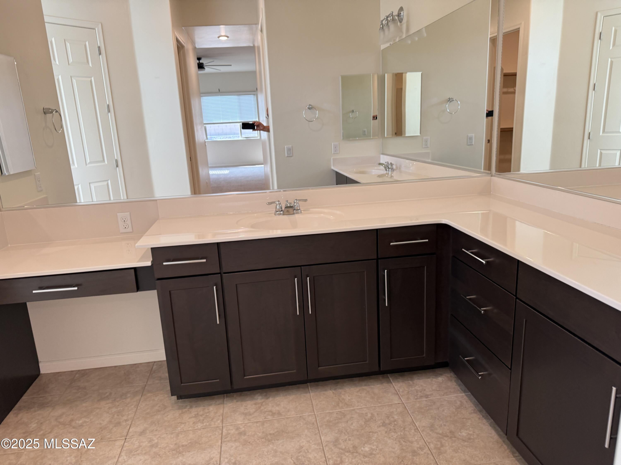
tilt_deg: -13.8
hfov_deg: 71.6
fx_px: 431
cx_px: 310
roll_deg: +3.2
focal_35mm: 24
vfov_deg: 56.8
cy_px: 232
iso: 125
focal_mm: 6.76
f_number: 1.78
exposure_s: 1/120
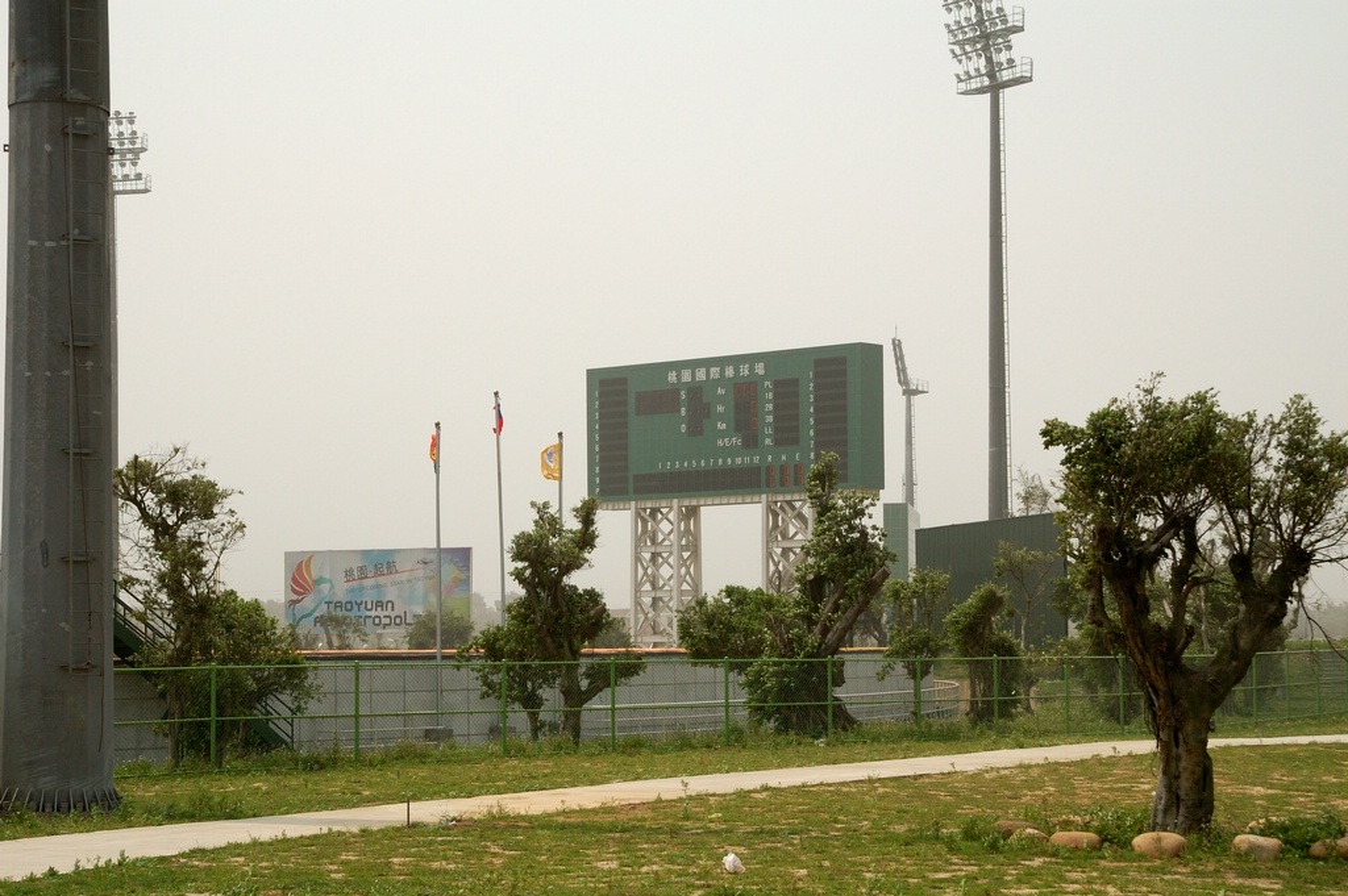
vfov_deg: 18.2
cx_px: 674
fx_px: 2806
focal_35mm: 75
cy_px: 448
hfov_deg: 27.0
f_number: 9
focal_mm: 50
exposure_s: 1/1000
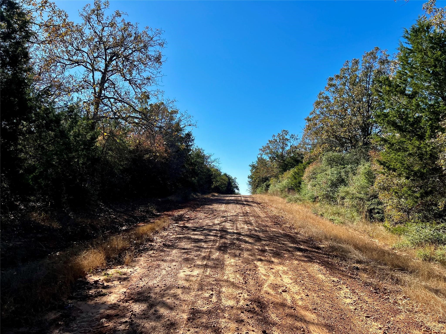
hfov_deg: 67.3
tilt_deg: +7.6
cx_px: 223
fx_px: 335
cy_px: 167
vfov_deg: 53.1
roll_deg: -1.3
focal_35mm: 26
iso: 50
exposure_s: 1/2762
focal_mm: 5.7
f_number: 1.5
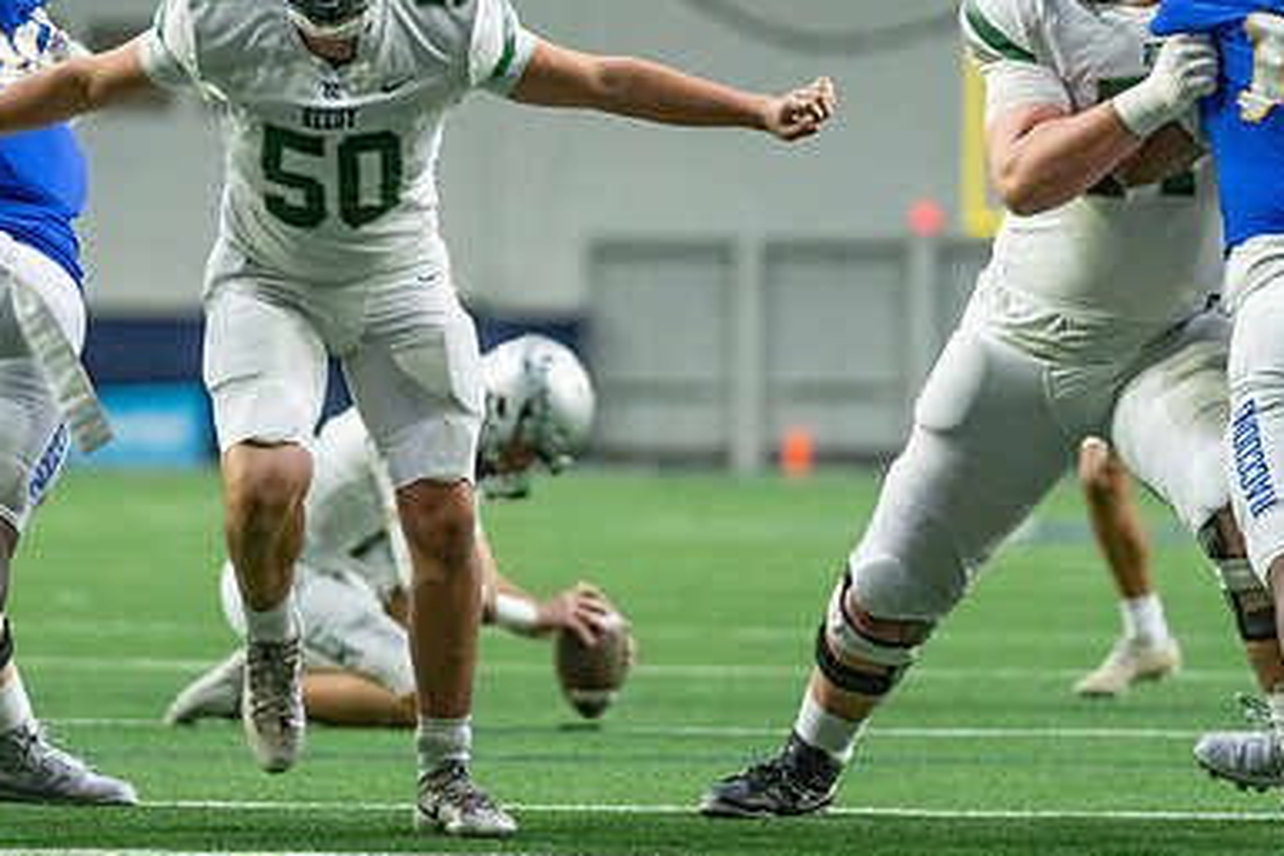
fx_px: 9736
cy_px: 241
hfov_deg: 7.5
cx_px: 398
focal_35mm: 273
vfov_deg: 5.0
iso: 4000
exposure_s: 1/1000
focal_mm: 178
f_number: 2.8
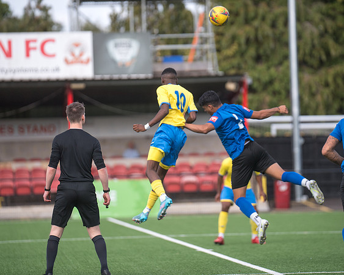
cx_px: 175
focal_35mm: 248
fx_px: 2522
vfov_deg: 6.2
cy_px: 138
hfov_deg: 7.8
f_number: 2.8
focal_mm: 220
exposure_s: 1/1250
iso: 800
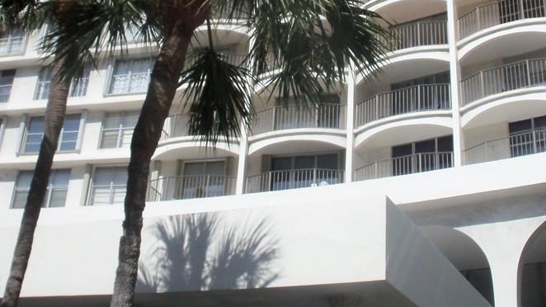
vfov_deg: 19.7
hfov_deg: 35.5
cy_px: -4
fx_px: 854
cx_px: 271
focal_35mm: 59
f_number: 5.5
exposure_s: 1/640
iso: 80
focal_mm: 6.3
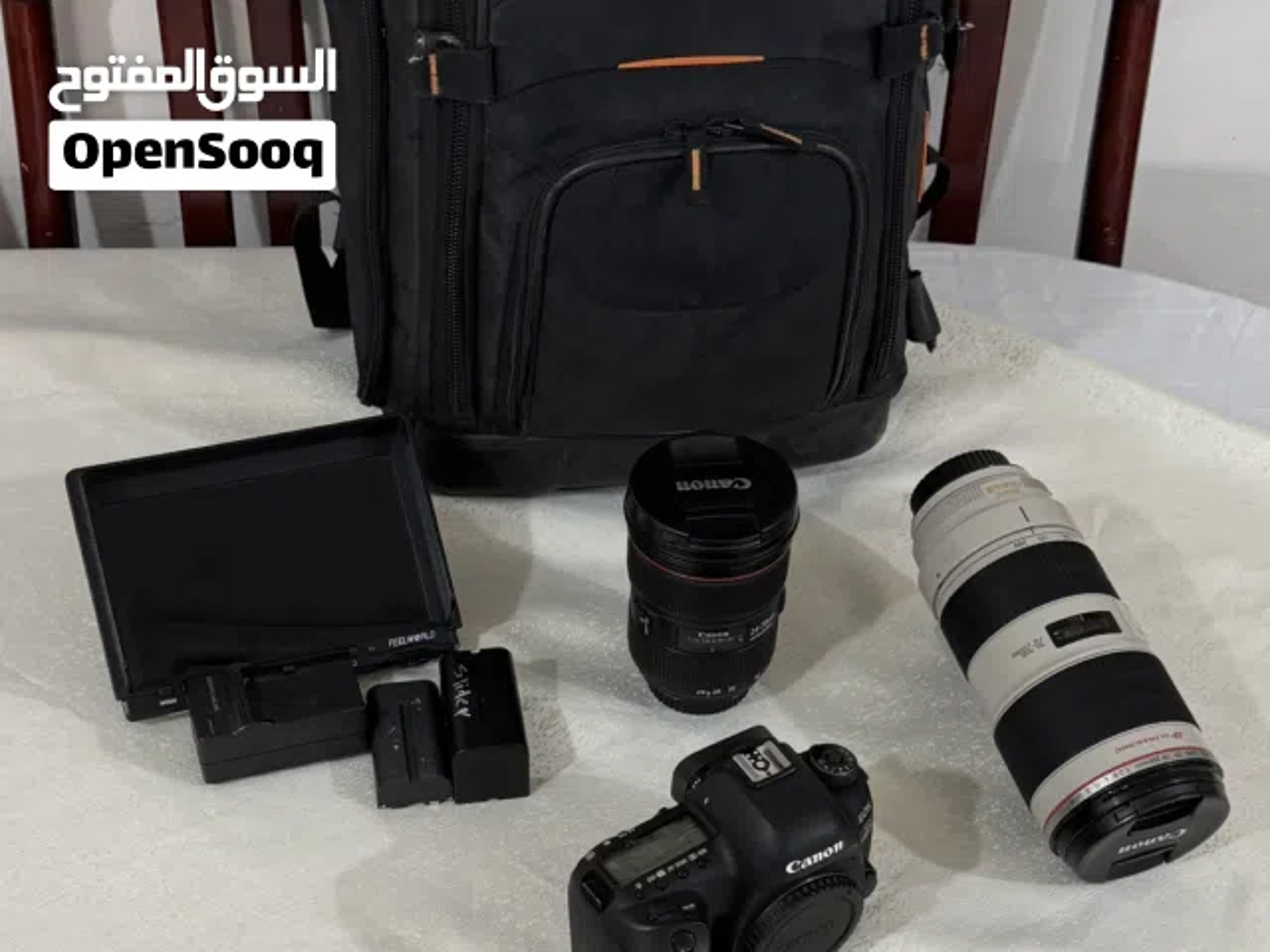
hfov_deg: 71.6
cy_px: 476
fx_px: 881
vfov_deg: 56.8
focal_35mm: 24
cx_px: 635
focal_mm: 6.76
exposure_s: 1/64
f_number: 1.78
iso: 200
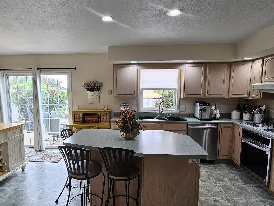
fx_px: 166
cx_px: 127
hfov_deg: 78.9
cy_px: 112
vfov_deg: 63.3
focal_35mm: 21
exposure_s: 1/60
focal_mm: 2.2
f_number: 2.2
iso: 50
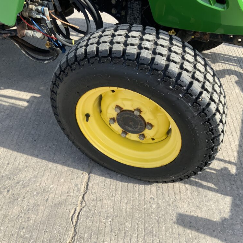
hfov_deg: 47.2
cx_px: 128
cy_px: 124
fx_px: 278
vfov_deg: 47.2
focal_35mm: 35
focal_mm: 3
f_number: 1.8
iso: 16
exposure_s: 1/529
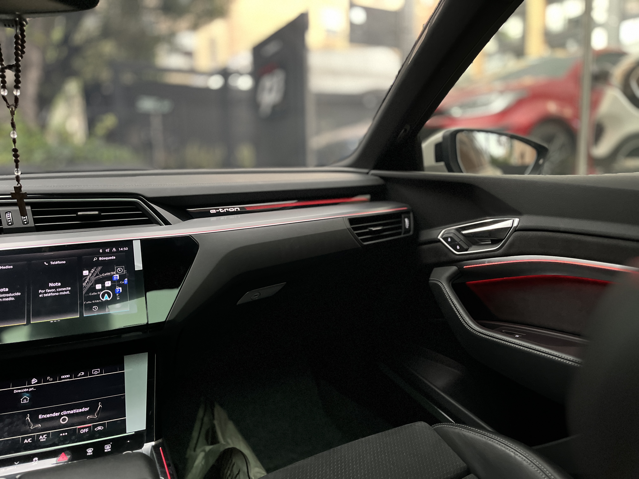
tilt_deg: -8.3
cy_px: 240
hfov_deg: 67.3
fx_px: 480
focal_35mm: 26
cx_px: 320
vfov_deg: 53.1
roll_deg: +1.4
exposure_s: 1/30
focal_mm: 5.1
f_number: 1.6
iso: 640
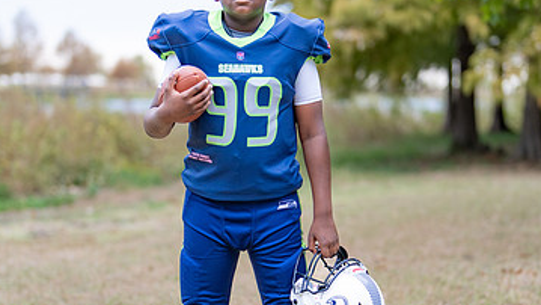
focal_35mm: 100
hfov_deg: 21.4
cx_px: 276
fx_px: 1435
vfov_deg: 12.1
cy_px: 221
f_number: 1.2
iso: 100
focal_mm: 50
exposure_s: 1/250
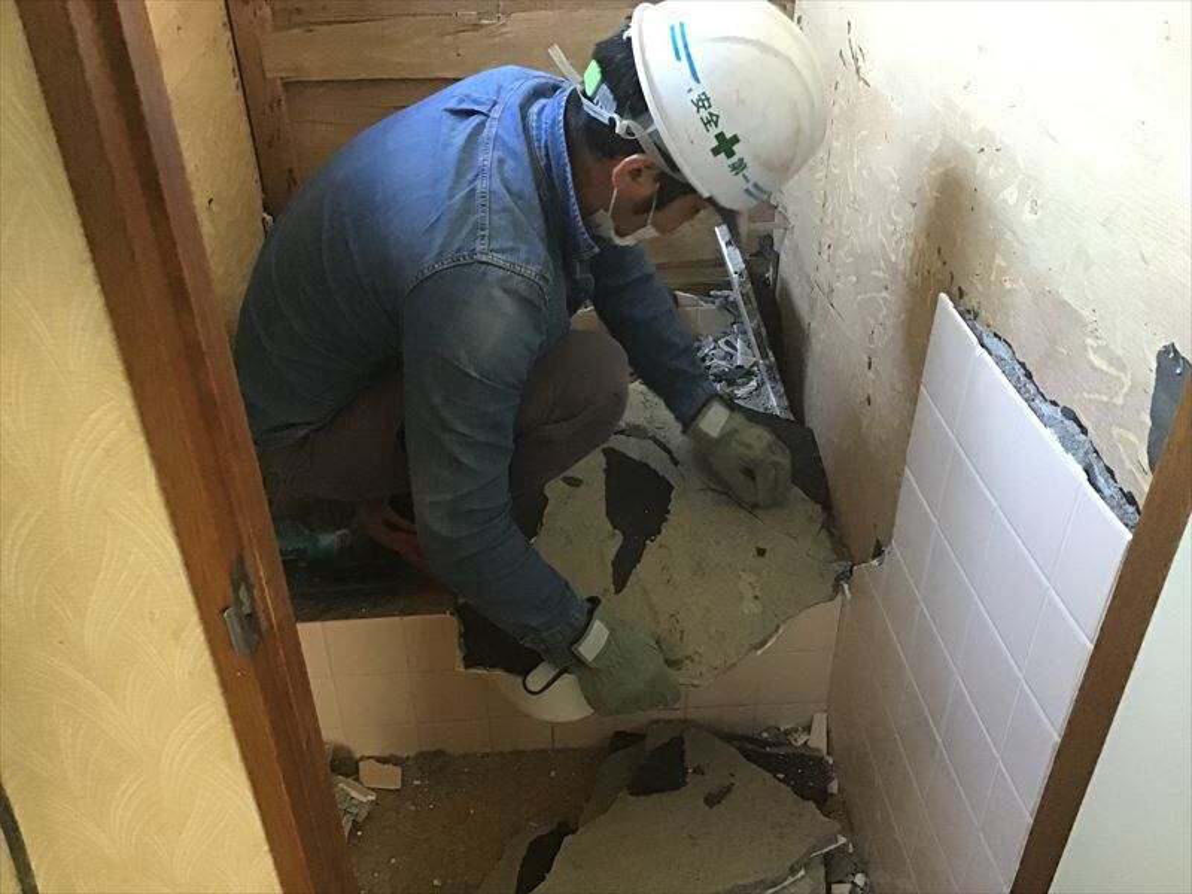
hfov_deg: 58.4
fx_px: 1067
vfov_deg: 45.4
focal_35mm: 31
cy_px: 447
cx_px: 596
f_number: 2.4
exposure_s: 1/15
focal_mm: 3.3
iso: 250
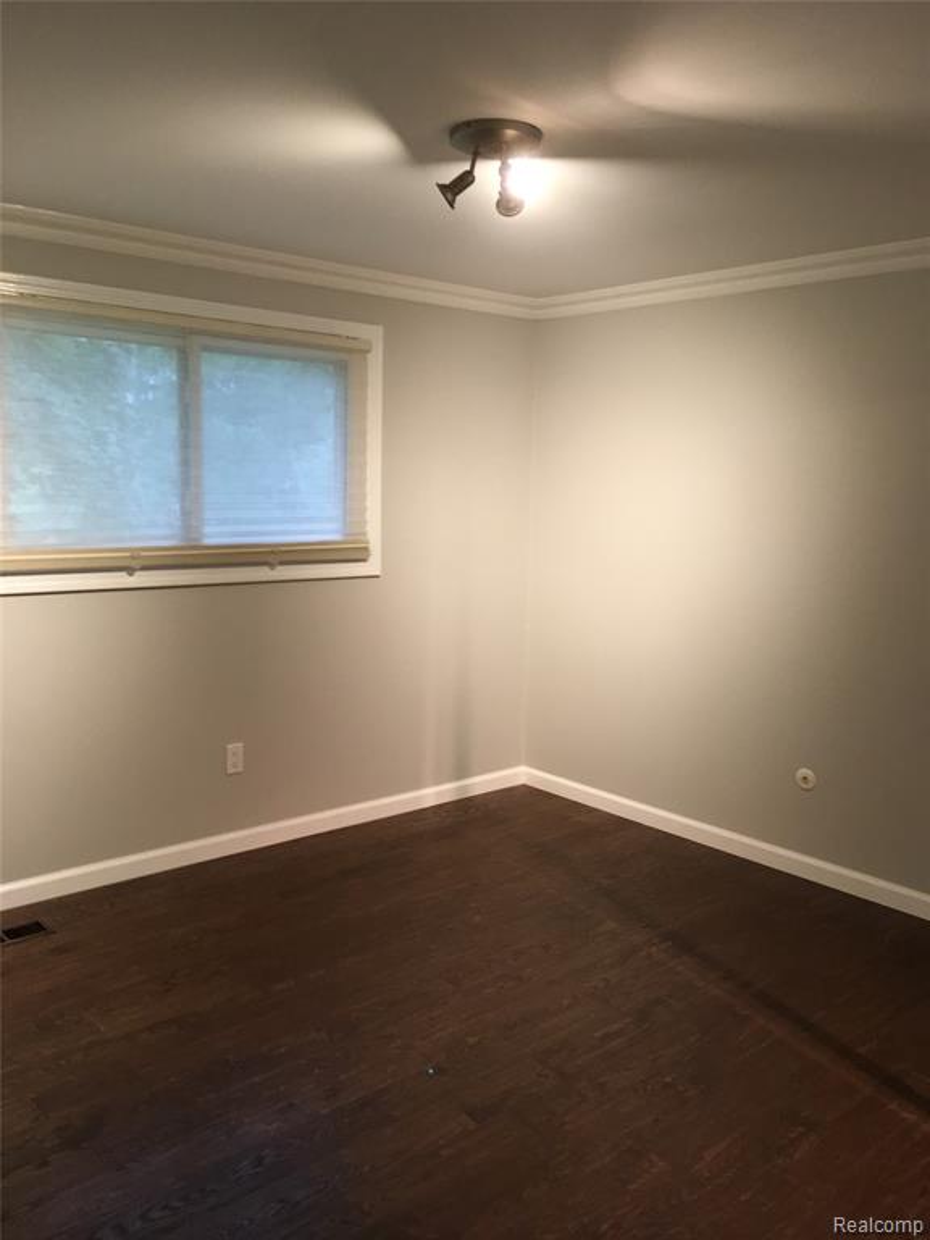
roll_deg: -0.9
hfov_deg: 48.2
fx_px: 1039
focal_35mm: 29
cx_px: 465
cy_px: 620
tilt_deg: -8.6
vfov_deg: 61.7
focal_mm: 4.15
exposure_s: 1/30
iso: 160
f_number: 2.2
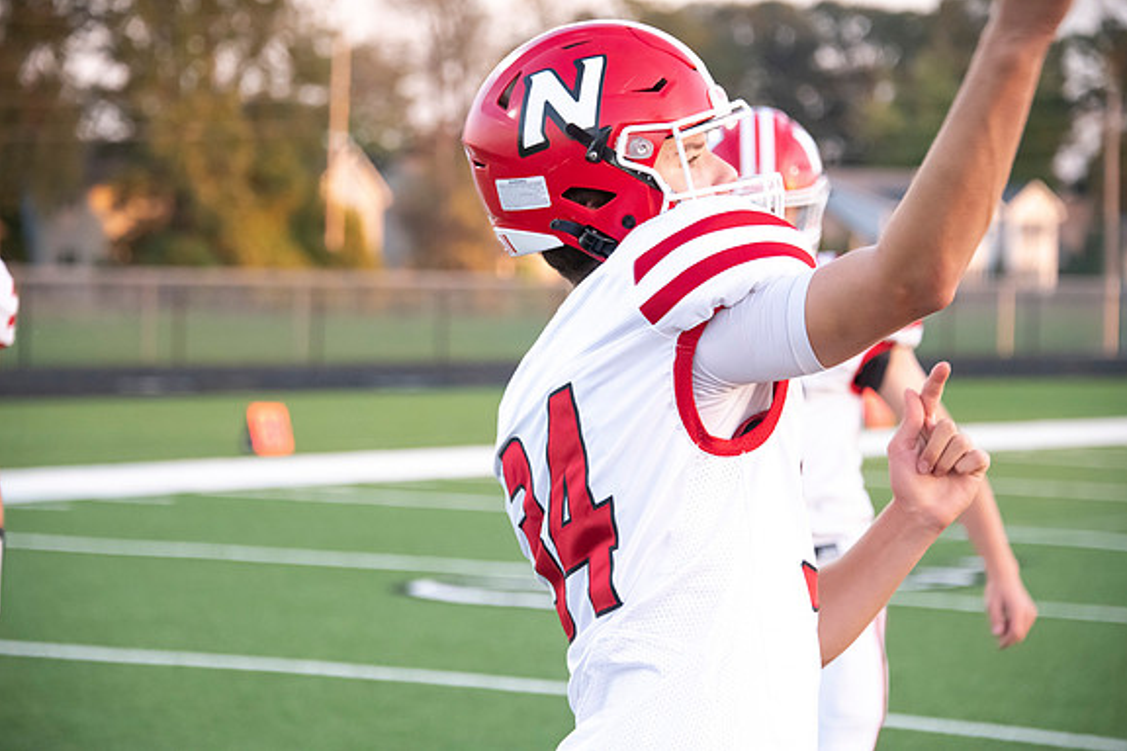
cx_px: 565
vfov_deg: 10.1
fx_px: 4257
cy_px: 375
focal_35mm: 136
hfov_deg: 15.1
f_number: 5.6
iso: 4000
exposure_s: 1/1000
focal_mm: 135
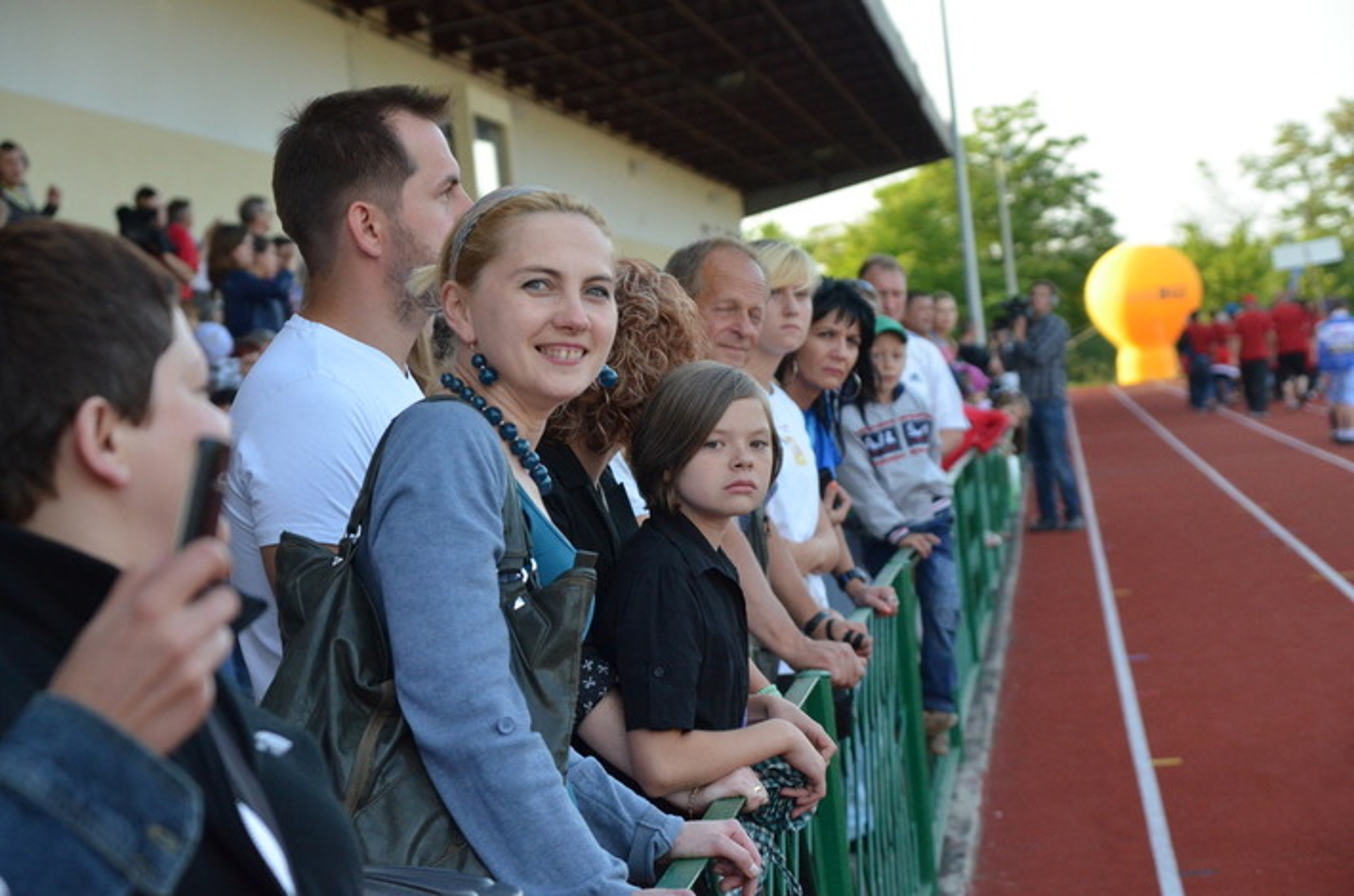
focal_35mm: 105
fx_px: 3940
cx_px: 677
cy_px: 448
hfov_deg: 19.5
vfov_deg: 13.0
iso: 1600
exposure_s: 1/1250
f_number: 5
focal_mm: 70
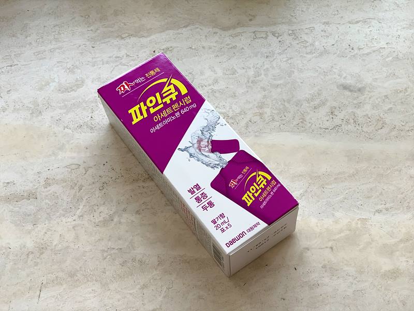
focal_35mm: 52
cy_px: 156
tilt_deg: -59.8
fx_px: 622
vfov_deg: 28.0
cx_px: 207
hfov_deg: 36.8
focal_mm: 6
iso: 64
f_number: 2.4
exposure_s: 1/120
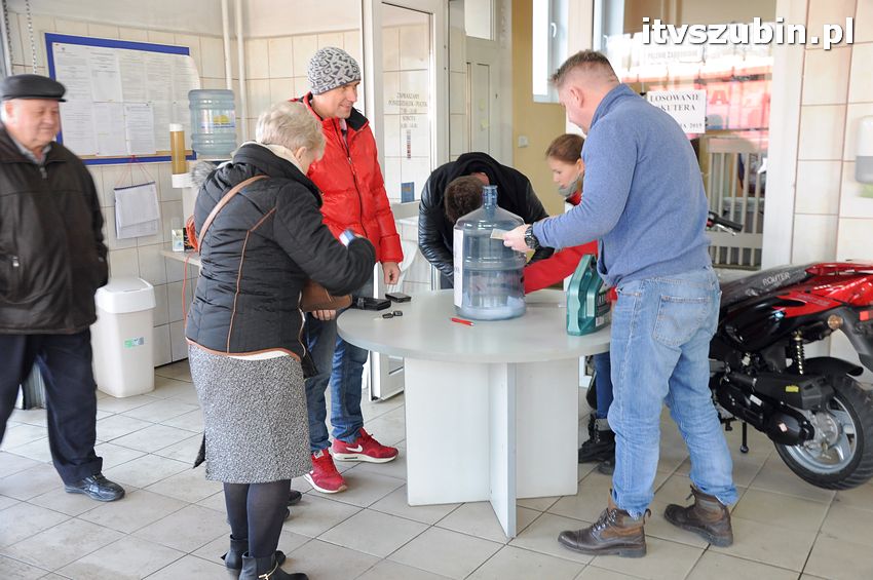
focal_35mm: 36
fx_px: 872
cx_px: 436
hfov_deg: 53.2
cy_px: 290
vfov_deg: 36.8
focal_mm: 24
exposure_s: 1/40
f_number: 3.8
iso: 640
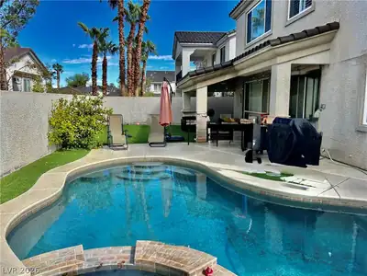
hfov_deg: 67.3
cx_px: 184
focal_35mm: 26
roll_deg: +0.1
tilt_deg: -9.4
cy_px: 138
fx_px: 276
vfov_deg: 53.1
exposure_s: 1/1934
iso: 50
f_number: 1.5
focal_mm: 5.7
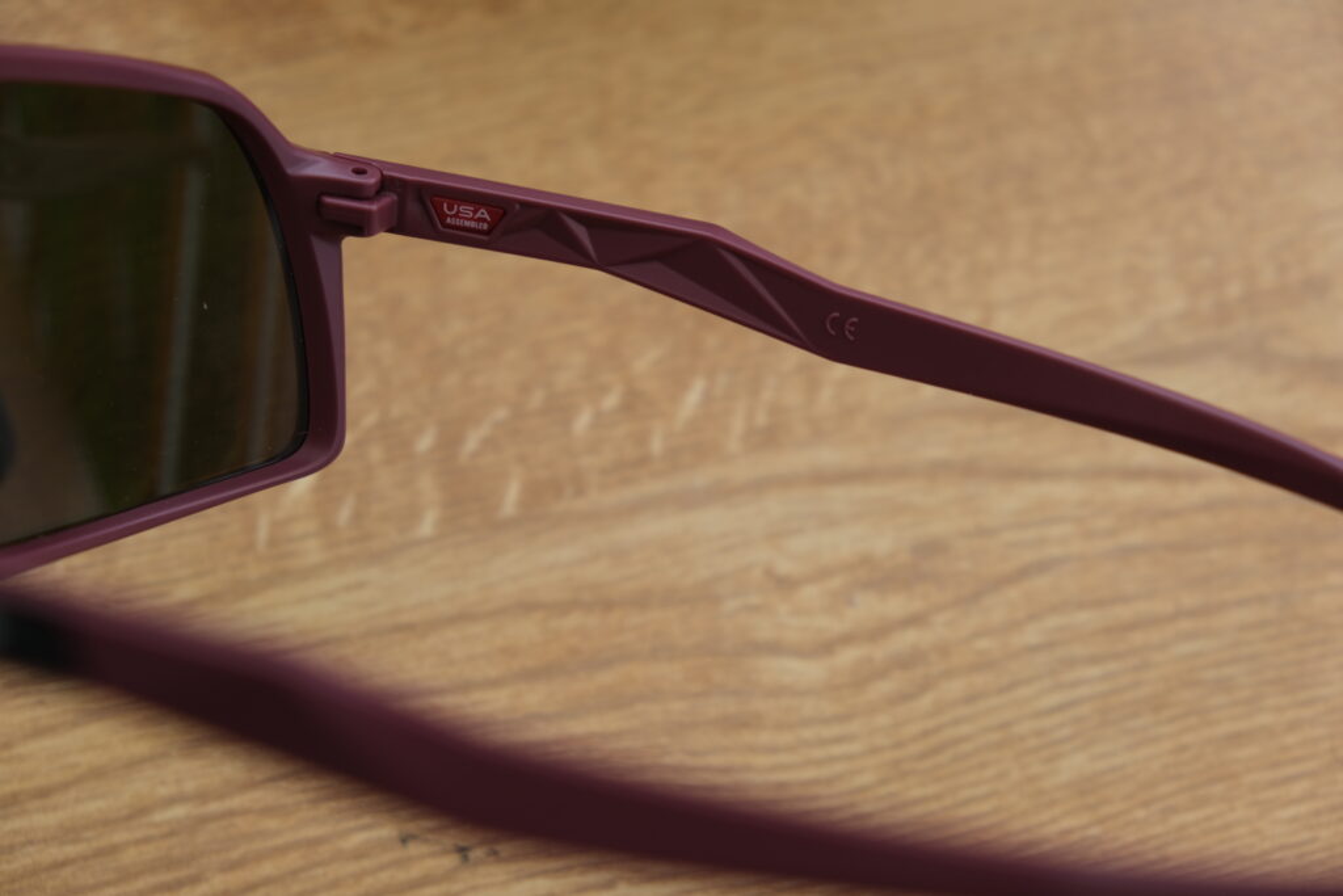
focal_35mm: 83
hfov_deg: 24.5
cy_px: 448
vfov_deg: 16.5
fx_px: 3097
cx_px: 672
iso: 160
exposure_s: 1/120
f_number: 4.5
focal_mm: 55
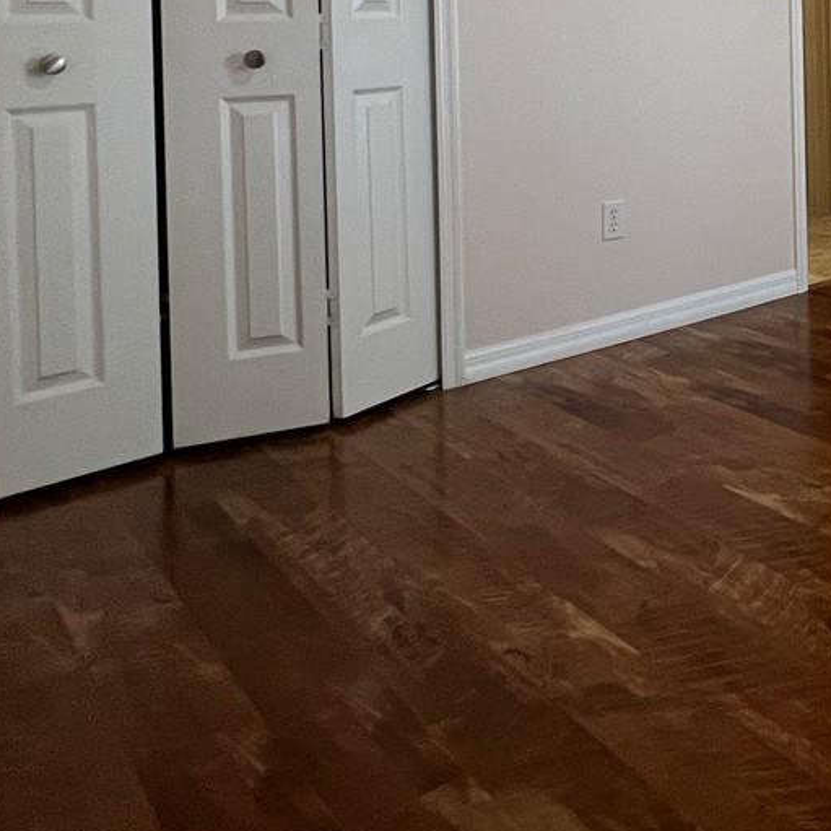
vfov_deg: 40.9
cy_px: 23
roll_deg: +1.1
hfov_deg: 36.0
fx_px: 978
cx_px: 995
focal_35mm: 36
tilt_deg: -1.1
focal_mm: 1.57
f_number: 1.8
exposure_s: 1/60
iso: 250
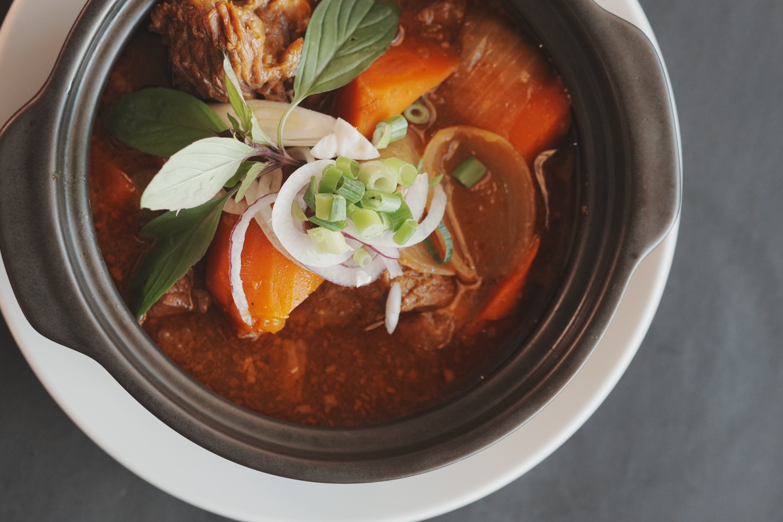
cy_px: 286
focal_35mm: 93
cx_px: 376
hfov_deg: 21.9
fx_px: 2023
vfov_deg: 14.7
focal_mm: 56
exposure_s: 1/400
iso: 800
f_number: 2.8
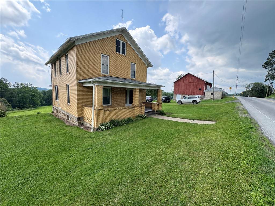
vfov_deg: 85.7
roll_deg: -1.4
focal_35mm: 14
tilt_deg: -5.0
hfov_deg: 102.1
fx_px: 111
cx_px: 138
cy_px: 103
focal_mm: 2.22
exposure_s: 1/537
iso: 64
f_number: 2.2
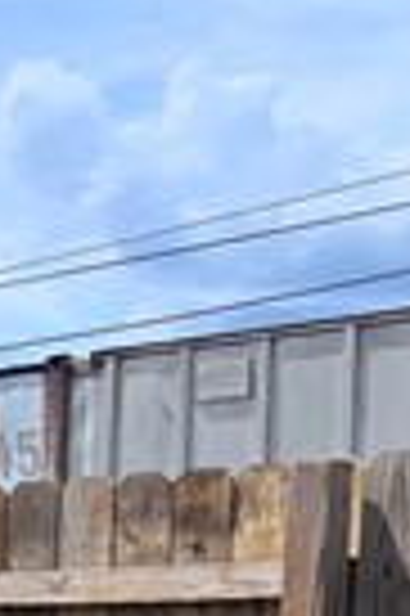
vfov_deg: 19.2
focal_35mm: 101
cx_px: -991
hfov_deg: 9.2
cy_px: 728
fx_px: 1730
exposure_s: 1/3521
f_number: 2.2
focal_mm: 2.2
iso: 50
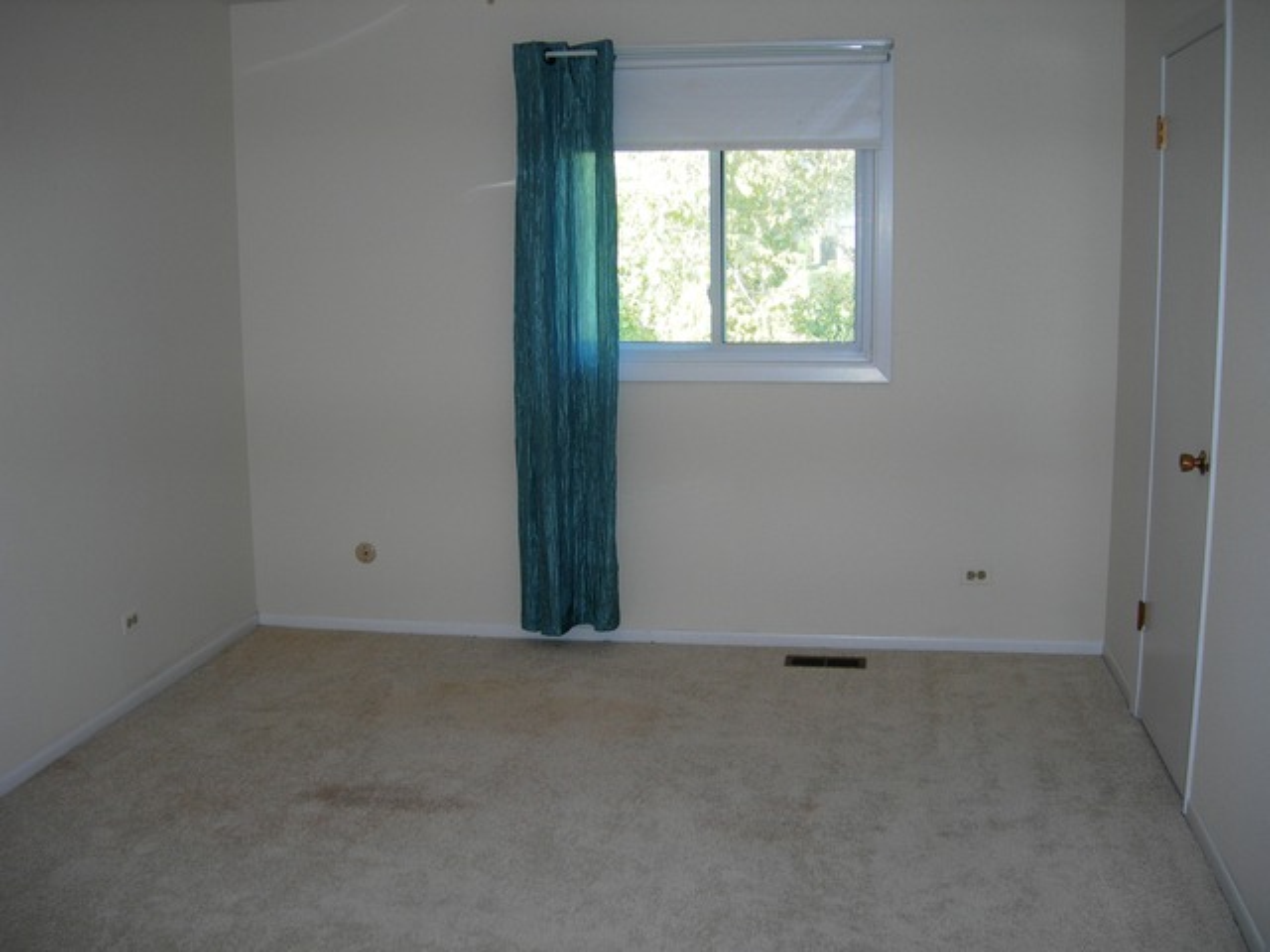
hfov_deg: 49.0
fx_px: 1394
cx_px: 635
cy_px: 476
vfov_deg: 37.7
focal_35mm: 38
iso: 50
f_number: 2.8
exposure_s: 1/60.1
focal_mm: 7.8
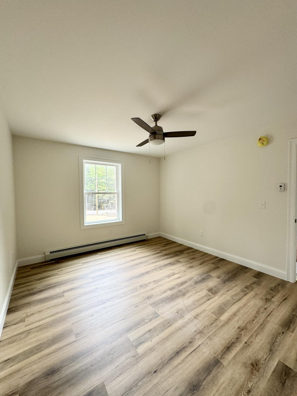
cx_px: 148
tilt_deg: -1.9
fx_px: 160
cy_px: 198
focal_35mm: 14
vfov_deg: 102.1
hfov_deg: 85.7
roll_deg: +0.7
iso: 100
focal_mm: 2.22
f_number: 2.2
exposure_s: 1/99
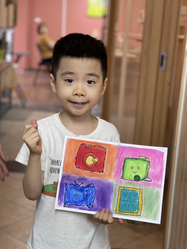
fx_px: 461
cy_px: 124
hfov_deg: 22.9
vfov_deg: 30.3
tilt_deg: -11.3
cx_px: 94
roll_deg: -4.0
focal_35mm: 64
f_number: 2.2
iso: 125
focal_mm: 7.5
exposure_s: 1/50
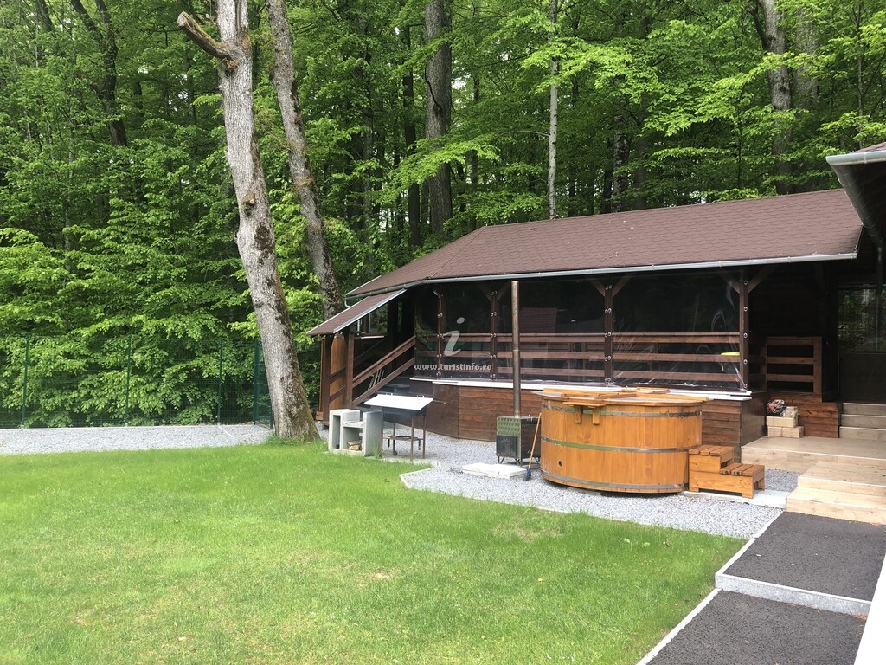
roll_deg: -1.5
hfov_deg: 63.4
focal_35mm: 28
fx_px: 717
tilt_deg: +2.4
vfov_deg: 49.7
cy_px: 332
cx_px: 443
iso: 25
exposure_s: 1/120
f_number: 1.8
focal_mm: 3.99
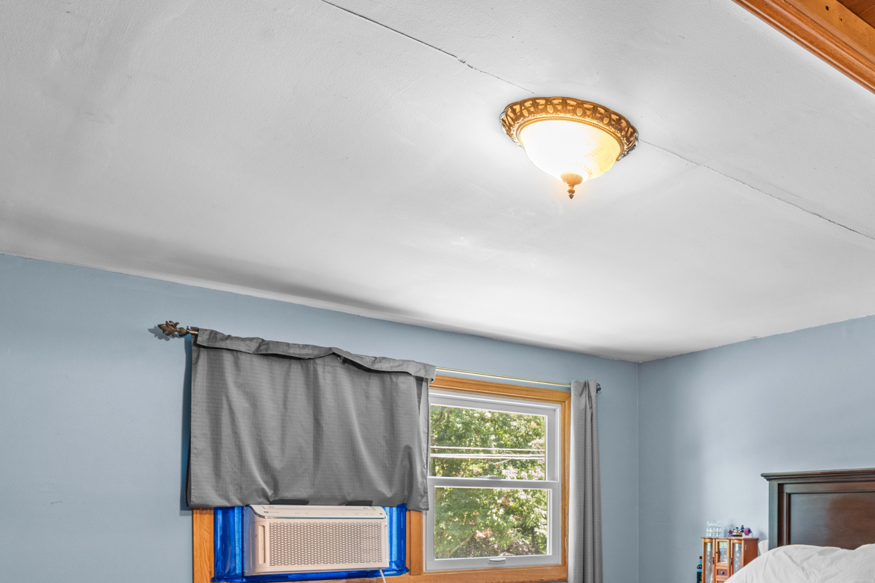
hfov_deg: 50.3
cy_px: 507
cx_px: 796
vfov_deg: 37.7
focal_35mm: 33
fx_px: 804
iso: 320
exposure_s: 2.5
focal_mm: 15.5
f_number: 9
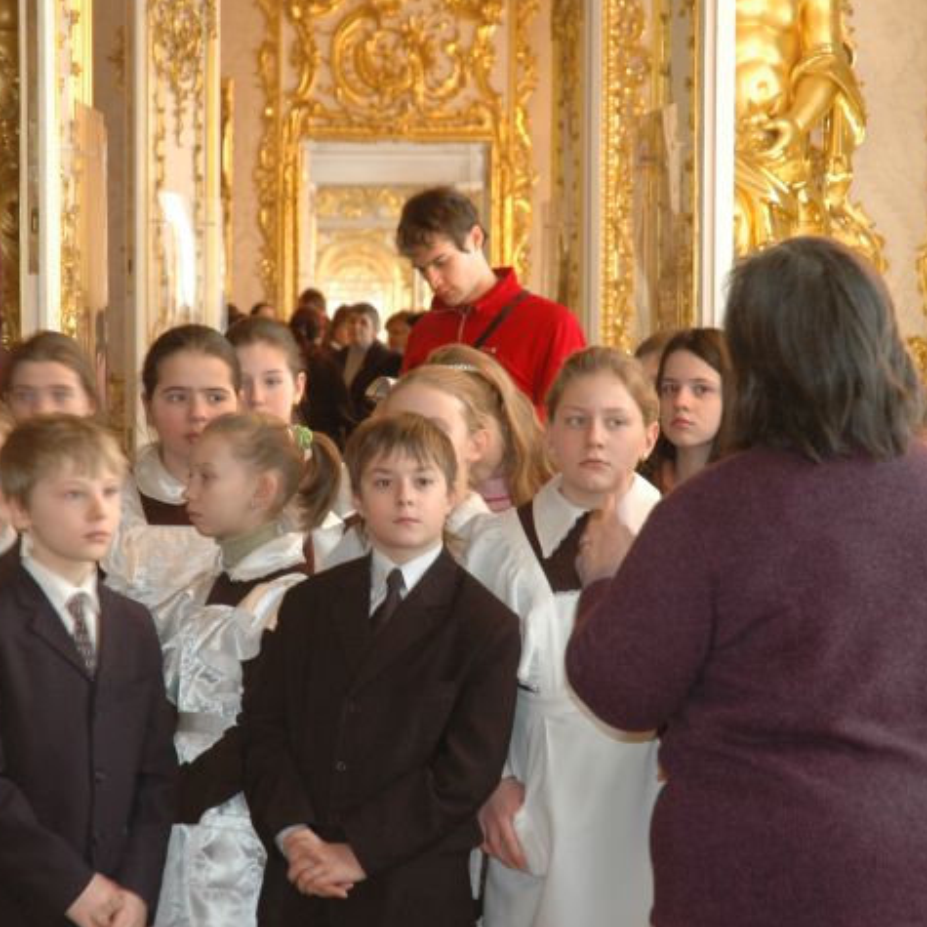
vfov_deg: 13.9
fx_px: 3807
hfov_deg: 13.9
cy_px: 463
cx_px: 424
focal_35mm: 126
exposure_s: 1/10
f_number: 5.6
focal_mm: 65
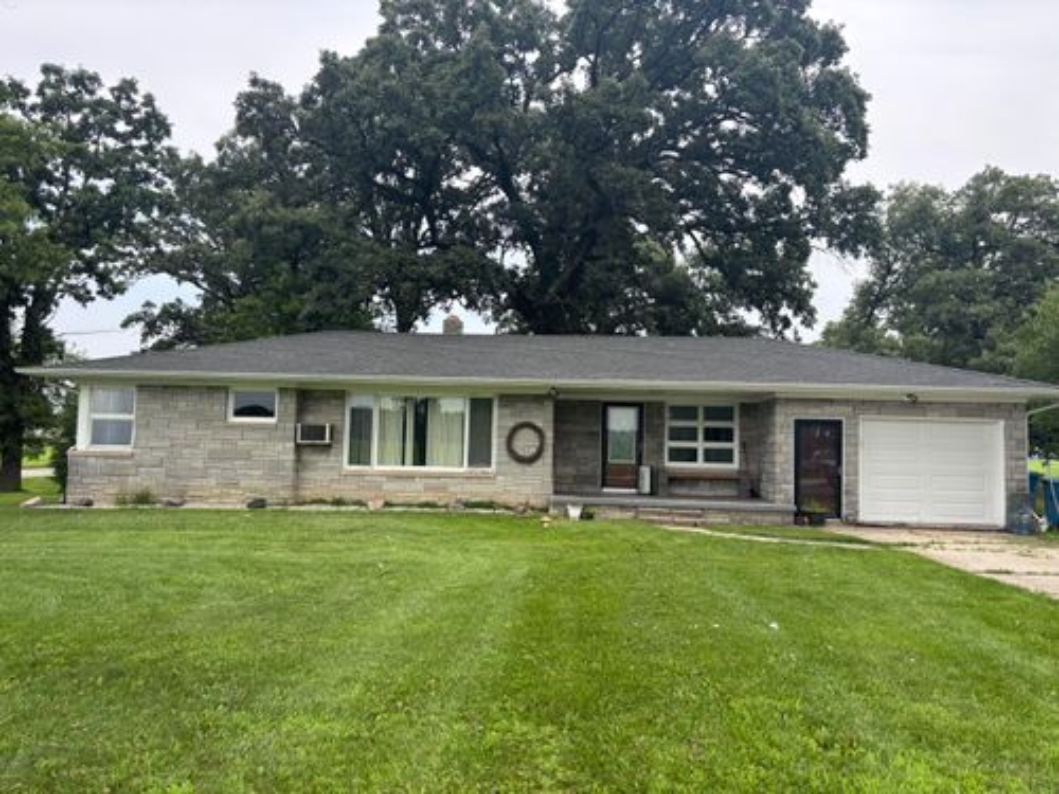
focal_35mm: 26
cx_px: 530
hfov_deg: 67.3
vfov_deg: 53.1
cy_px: 397
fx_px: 795
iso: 50
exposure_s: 1/742
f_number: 1.6
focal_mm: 5.96
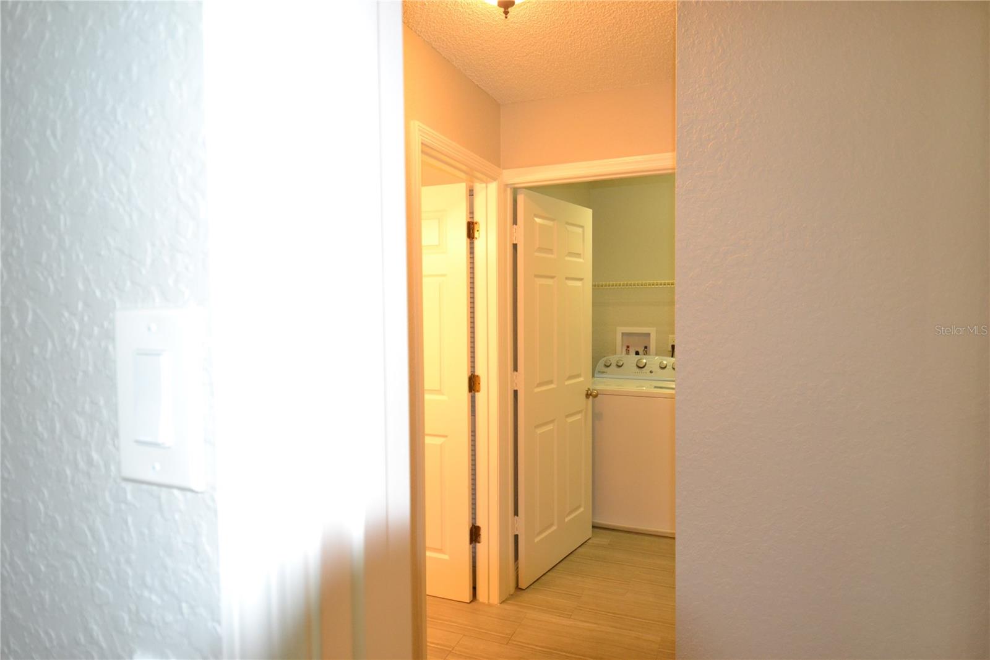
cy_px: 330
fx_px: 577
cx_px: 495
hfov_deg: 81.2
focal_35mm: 21
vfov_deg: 59.5
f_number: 4
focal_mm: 14
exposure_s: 1/60
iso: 1400
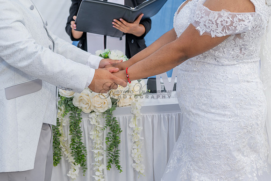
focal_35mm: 70
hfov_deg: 28.8
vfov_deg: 19.5
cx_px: 136
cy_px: 90
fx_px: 527
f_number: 6.3
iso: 200
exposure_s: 1/125
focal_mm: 70
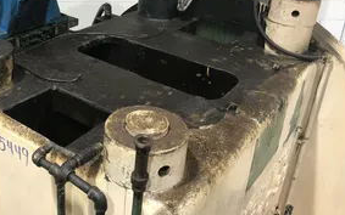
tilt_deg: -23.2
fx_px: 395
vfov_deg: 30.1
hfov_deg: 46.5
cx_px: 118
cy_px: 57
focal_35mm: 42
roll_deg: -2.5
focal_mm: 4
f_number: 1.8
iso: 40
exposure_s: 1/24
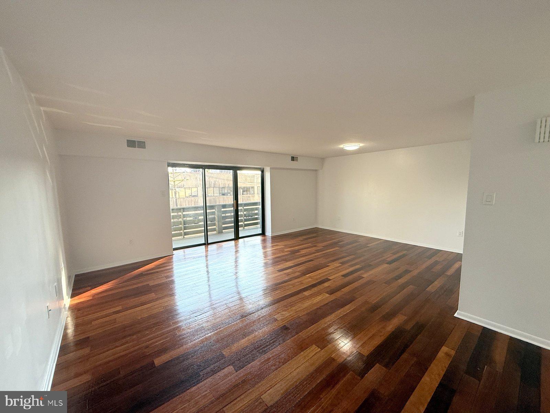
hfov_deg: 102.1
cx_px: 275
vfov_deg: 85.7
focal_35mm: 14
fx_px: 222
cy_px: 206
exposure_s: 1/120
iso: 100
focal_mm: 2.22
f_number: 2.2
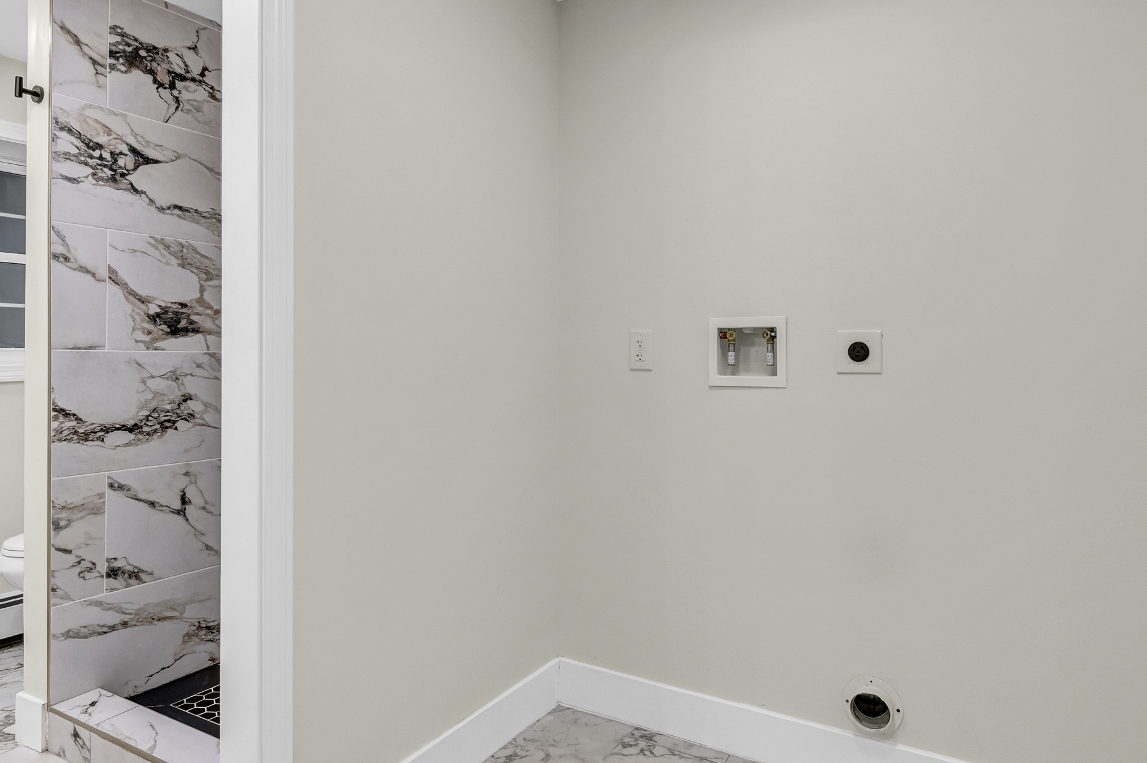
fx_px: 732
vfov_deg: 55.0
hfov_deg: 76.1
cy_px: 366
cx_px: 577
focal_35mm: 23
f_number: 7.1
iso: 320
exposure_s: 1/50
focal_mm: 14
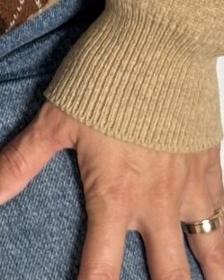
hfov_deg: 5.2
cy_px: -310
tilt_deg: -19.7
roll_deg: -0.6
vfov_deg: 6.5
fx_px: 2394
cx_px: -260
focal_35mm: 289
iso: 100
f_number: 1.78
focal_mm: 6.76
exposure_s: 1/95
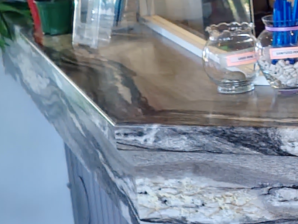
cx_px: 470
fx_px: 1024
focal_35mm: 119
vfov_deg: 12.4
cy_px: 43
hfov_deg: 15.1
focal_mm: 6.7
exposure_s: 1/90
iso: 64
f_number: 1.8
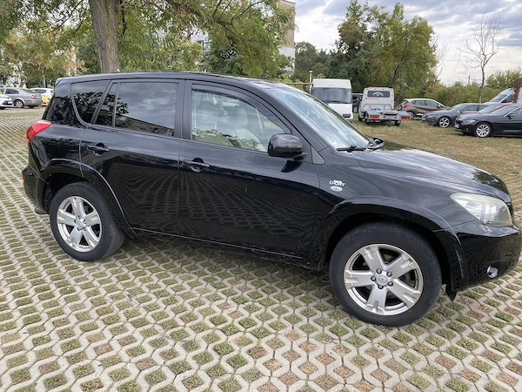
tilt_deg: -14.7
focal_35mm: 26
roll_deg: -1.6
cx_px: 261
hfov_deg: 67.3
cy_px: 196
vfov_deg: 53.1
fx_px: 392
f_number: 1.8
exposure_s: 1/370
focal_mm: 4.25
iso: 32
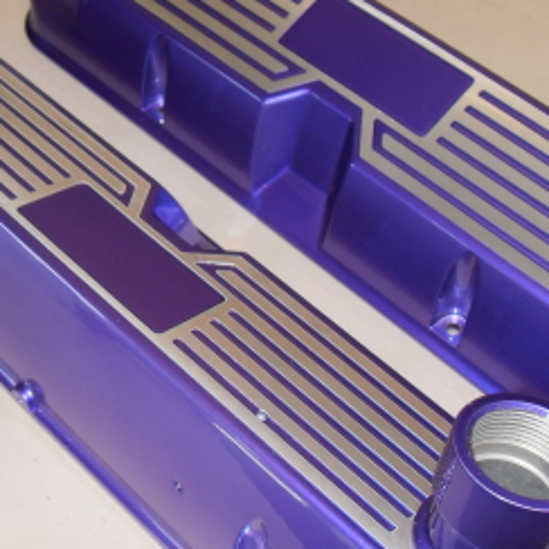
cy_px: 310
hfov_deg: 27.3
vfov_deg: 27.3
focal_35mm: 63
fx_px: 1130
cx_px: 245
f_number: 2.8
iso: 100
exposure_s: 1/45
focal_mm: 6.3
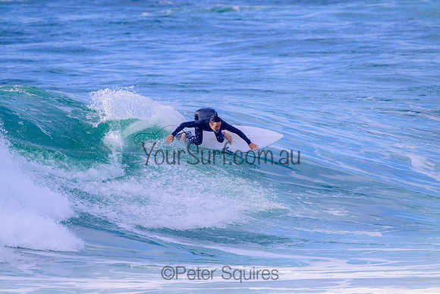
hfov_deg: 2.6
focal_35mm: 800
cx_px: 220
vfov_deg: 1.7
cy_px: 147
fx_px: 9780
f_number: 11
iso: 1100
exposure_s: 1/2000
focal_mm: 800
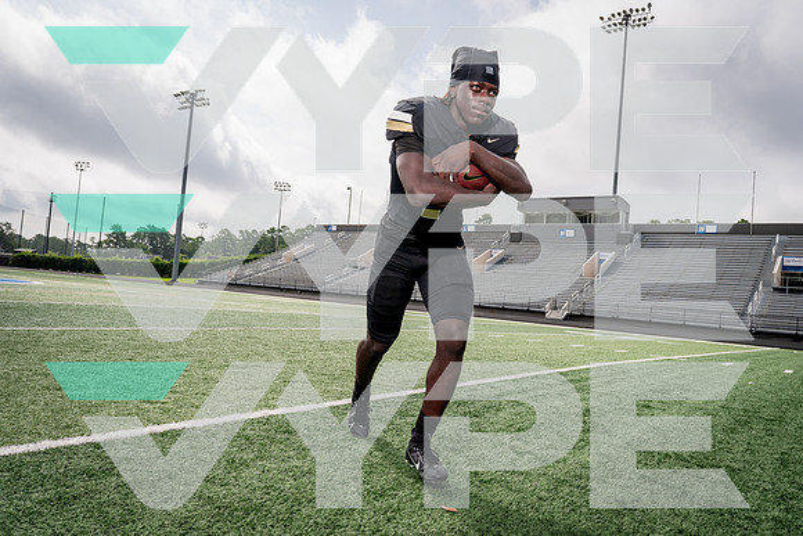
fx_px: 607
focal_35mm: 27
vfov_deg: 47.6
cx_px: 402
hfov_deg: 66.9
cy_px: 268
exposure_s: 1/1600
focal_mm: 24
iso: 320
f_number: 6.3
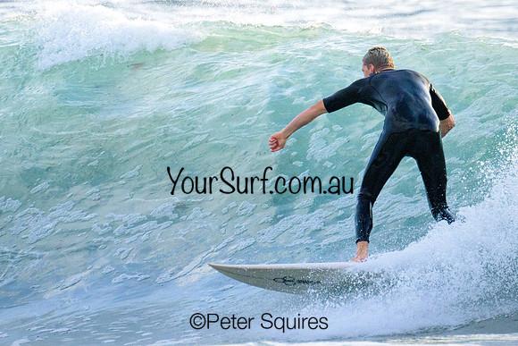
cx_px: 246
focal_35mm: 1096
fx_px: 15770
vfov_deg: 1.3
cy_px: 132
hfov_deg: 1.9
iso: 4500
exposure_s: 1/2000
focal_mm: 800
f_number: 13
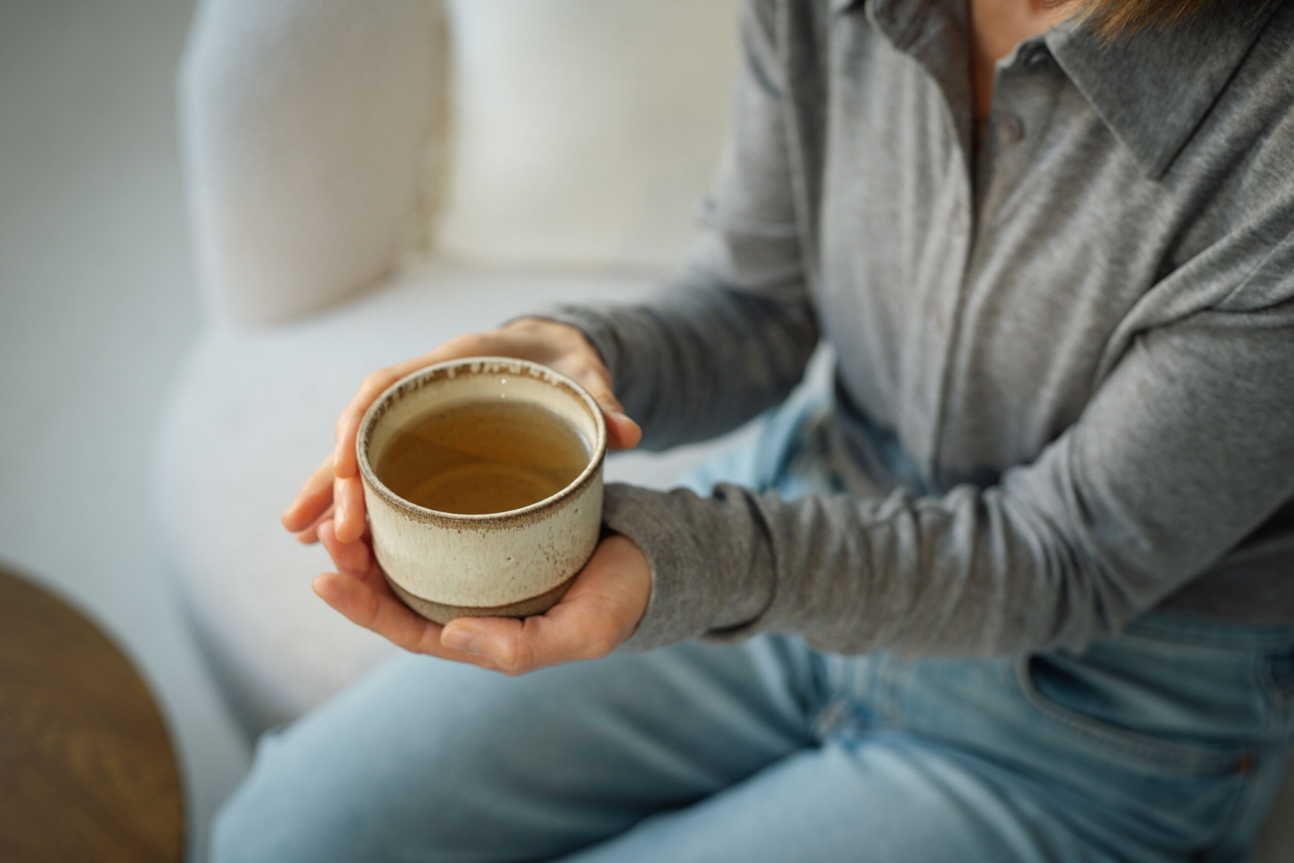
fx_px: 1797
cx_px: 647
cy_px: 432
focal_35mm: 50
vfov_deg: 27.0
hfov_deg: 39.6
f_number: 2.8
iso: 640
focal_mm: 50
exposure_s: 1/160
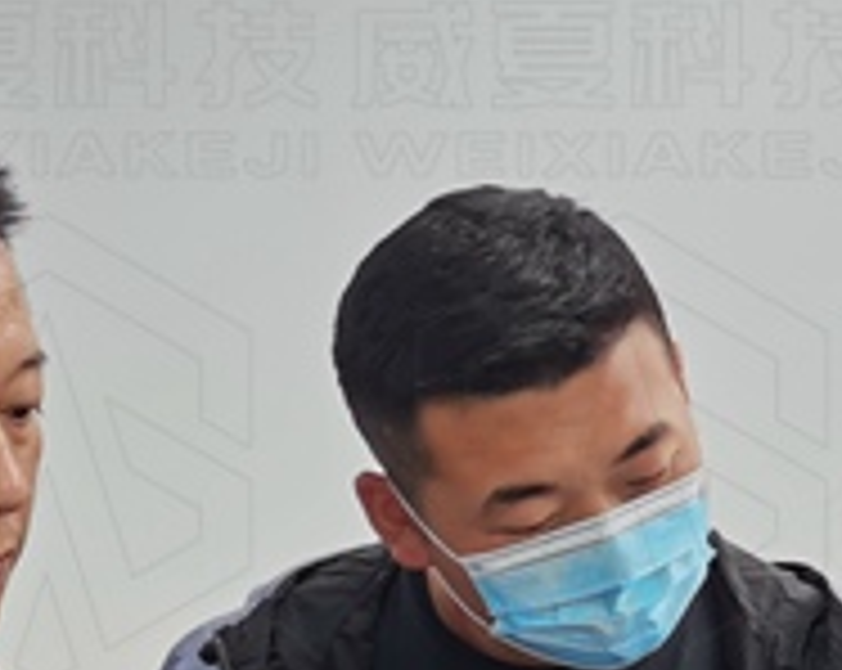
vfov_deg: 13.2
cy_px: 823
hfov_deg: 16.4
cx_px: 986
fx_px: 2812
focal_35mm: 113
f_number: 1.8
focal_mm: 5.58
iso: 50
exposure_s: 1/118
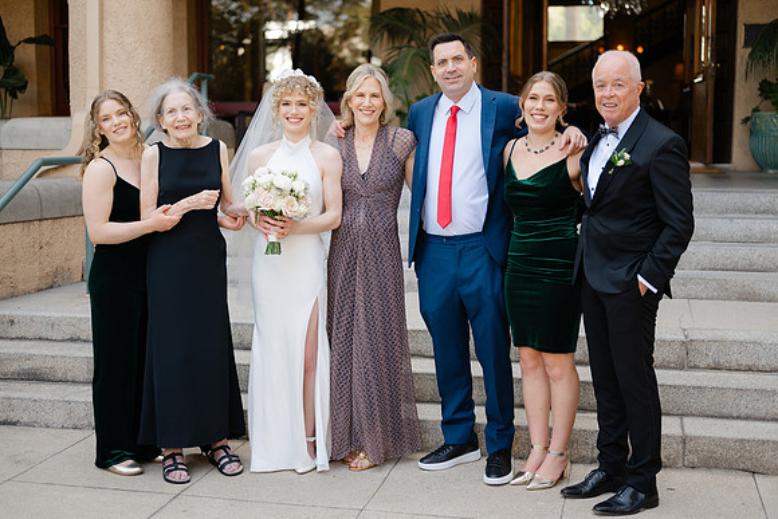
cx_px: 389
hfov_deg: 39.6
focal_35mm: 50
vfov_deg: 27.0
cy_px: 260
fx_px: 1081
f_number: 2
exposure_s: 1/320
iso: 64
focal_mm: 50
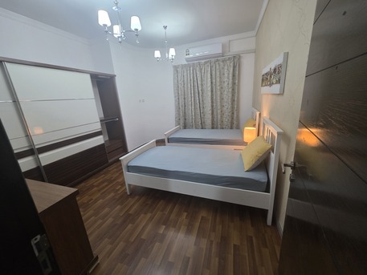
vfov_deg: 89.9
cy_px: 138
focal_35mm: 13
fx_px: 138
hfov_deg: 106.2
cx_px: 184
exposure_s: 1/50
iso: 320
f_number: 1.9
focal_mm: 2.2
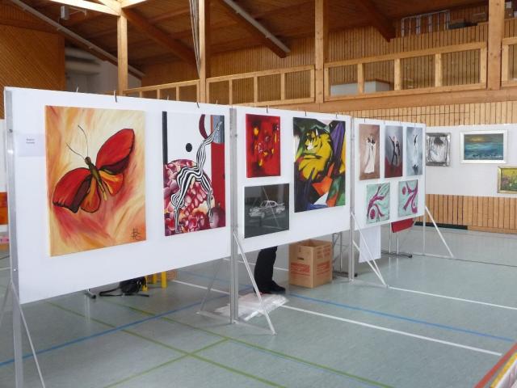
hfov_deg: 52.6
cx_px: 258
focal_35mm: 35
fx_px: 523
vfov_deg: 40.7
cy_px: 194
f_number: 3.3
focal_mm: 4.7
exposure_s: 1/30
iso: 250
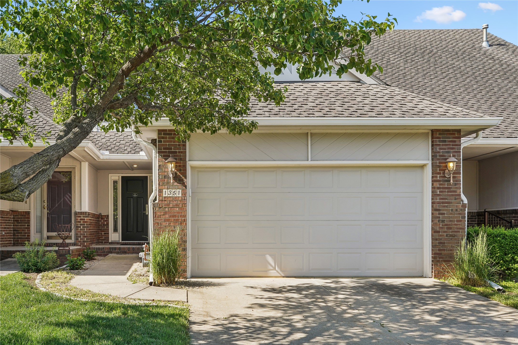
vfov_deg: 42.3
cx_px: 259
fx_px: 446
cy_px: 172
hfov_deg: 60.3
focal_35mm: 31
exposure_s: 1/250
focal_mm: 31
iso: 400
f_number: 9
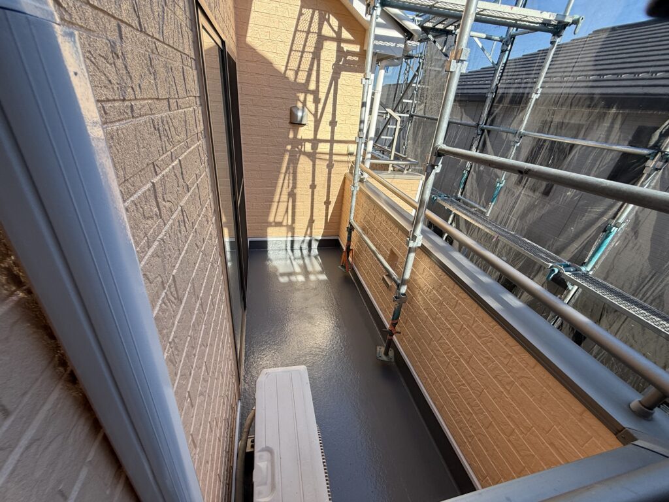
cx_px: 334
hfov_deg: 102.1
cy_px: 251
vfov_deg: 85.7
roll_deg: -6.9
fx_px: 271
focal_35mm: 14
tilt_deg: -27.8
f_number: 2.2
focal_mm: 2.22
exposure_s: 1/361
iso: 50
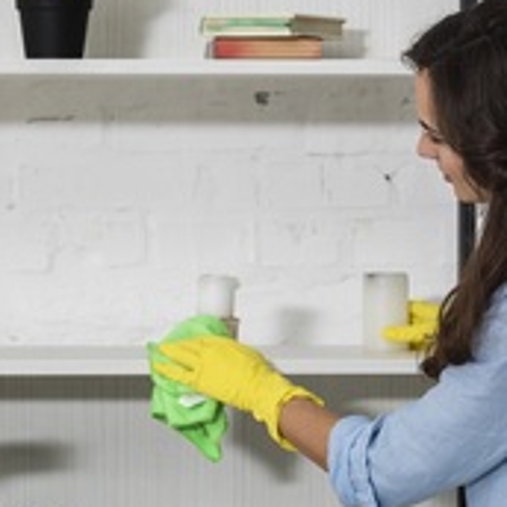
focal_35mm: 238
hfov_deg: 7.3
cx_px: 100
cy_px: 407
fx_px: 3944
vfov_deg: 7.3
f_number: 5
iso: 320
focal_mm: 105
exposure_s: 1/160
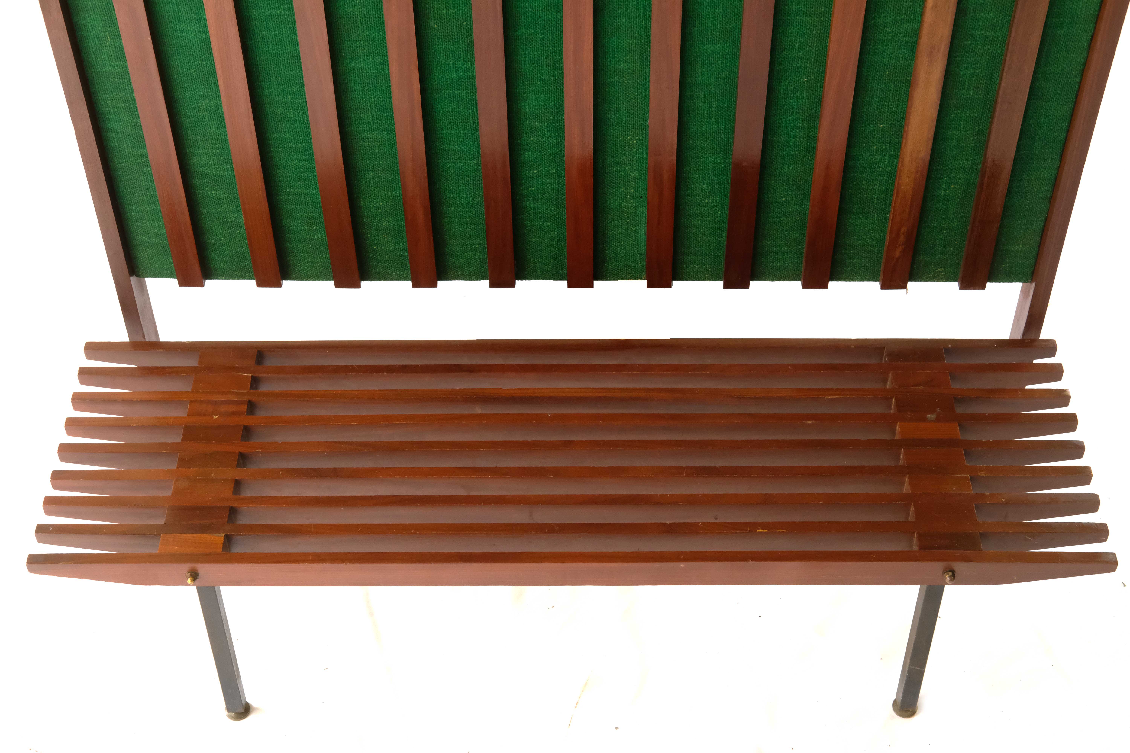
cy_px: 376
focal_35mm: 53
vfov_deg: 25.5
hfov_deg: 37.5
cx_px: 565
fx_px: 1663
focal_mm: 35
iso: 4000
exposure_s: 1/125
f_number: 8
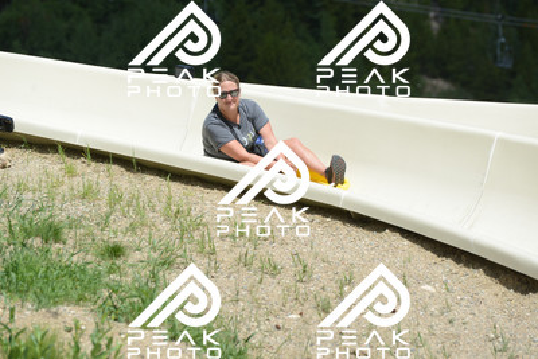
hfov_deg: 10.5
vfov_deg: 7.0
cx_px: 269
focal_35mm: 195
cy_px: 180
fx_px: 2915
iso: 360
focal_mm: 195
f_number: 6.3
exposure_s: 1/1250
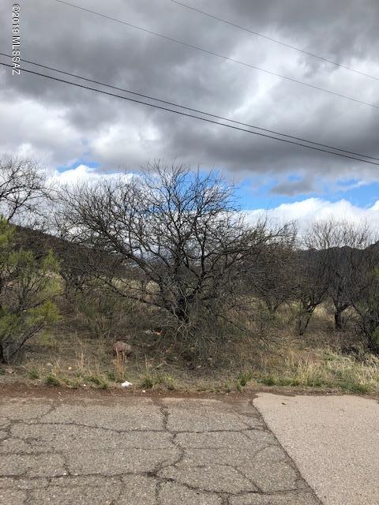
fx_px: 409
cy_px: 252
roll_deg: -4.0
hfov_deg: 49.7
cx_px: 190
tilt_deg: +0.5
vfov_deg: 63.4
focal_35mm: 28
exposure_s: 1/2088
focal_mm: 3.99
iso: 20
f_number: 1.8
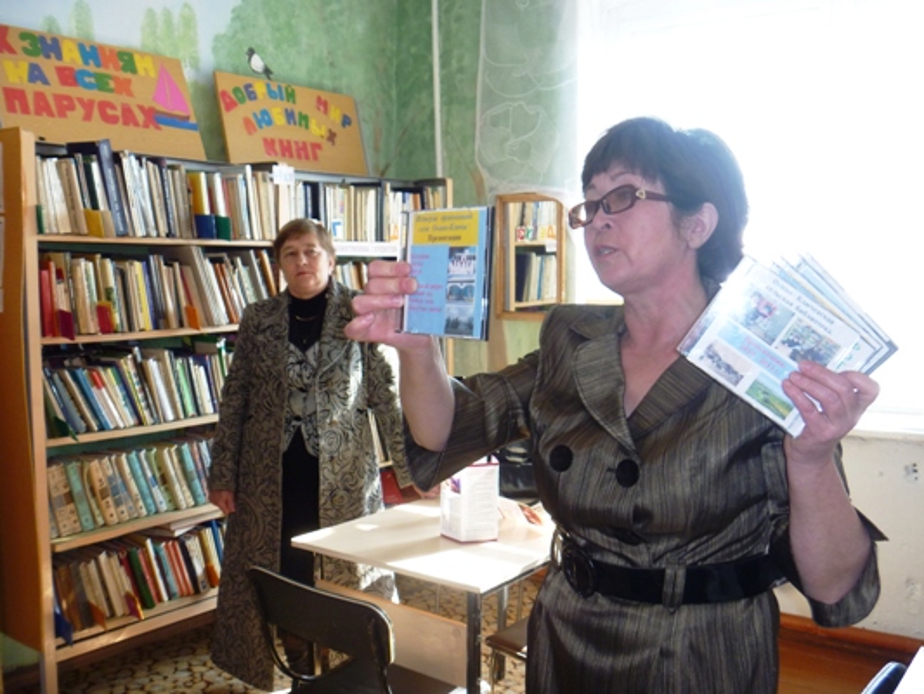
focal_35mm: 35
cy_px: 347
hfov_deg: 52.6
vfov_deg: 40.7
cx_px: 462
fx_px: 934
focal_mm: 6.3
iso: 125
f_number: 3.5
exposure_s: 1/30
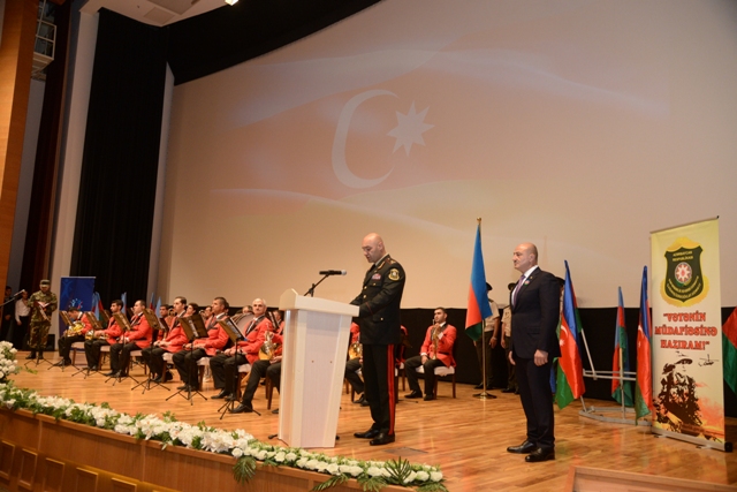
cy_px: 246
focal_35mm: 30
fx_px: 614
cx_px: 368
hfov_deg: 61.9
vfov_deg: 43.6
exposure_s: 1/100
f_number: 4
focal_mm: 30
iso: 2200
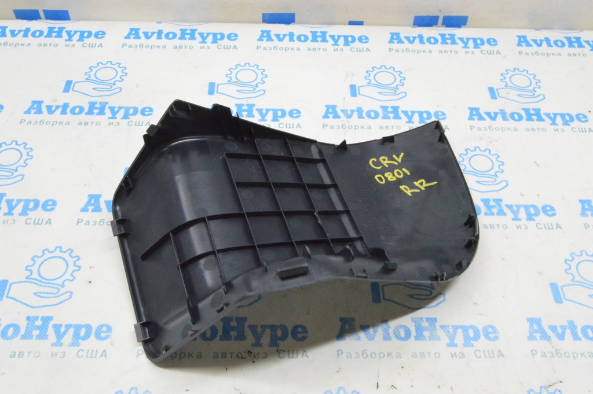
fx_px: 642
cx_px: 296
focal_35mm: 39
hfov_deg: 49.6
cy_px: 197
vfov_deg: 34.2
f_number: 20
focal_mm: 26
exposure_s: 1/15
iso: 6400
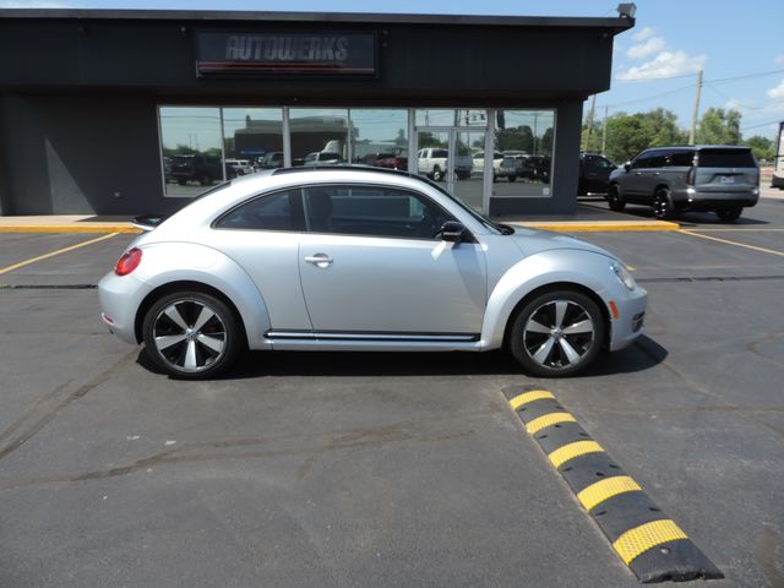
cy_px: 294
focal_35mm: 24
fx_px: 544
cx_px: 392
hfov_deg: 71.6
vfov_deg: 56.8
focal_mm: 4.3
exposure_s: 1/1000
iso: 80
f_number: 3
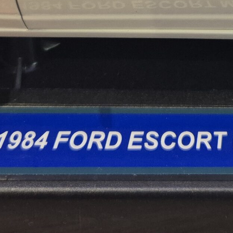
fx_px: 632
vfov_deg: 19.4
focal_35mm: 83
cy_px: -65
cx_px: 173
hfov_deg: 20.7
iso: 800
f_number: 1.8
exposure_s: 1/100
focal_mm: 5.4
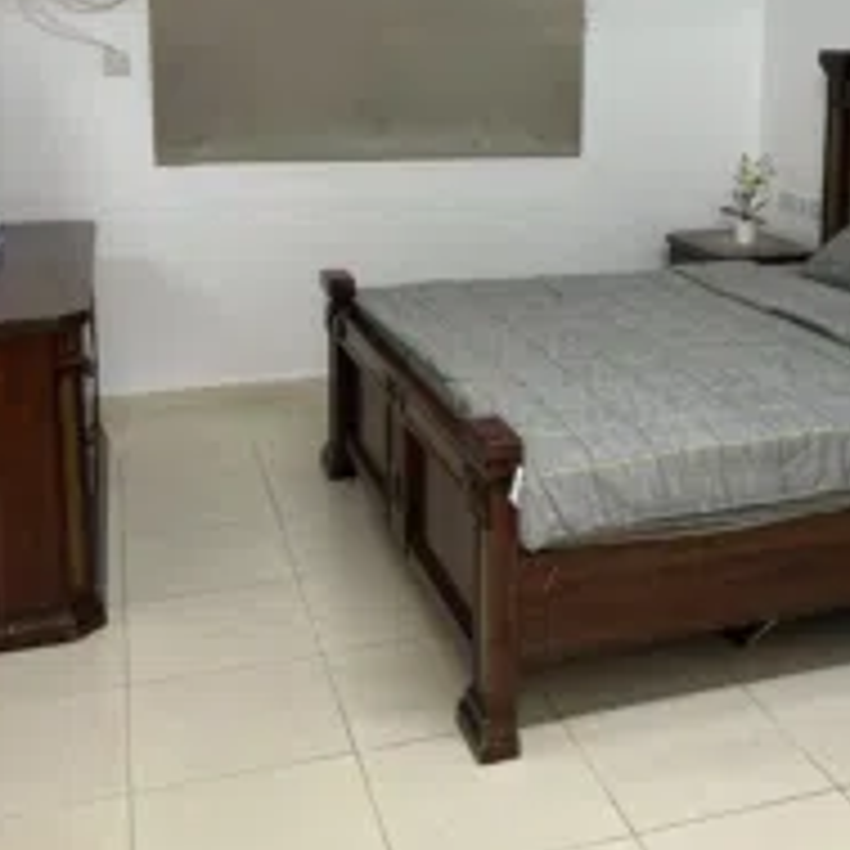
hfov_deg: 37.0
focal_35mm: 45
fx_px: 1250
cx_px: 589
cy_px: 189
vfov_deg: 36.5
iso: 250
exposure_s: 1/50
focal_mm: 6.86
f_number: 1.78
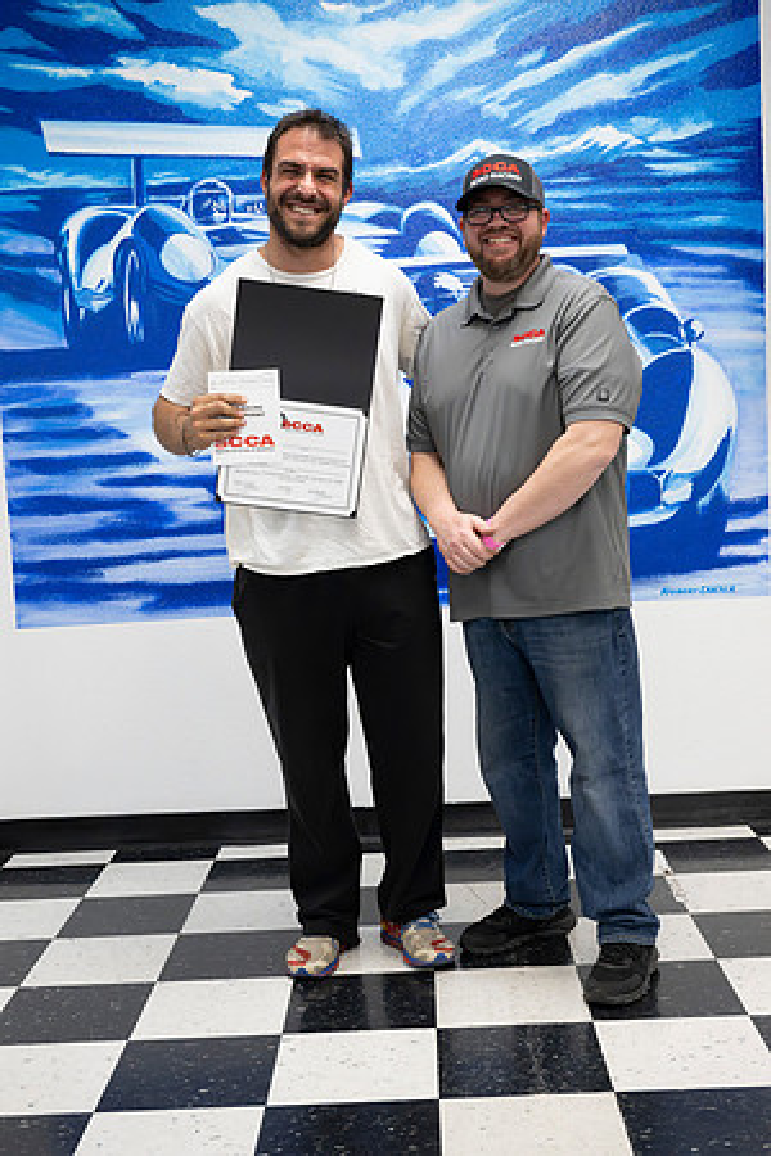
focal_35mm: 43
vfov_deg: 45.4
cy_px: 578
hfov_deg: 31.2
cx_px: 386
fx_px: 1381
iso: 10000
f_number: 7.1
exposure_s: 1/250
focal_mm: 43
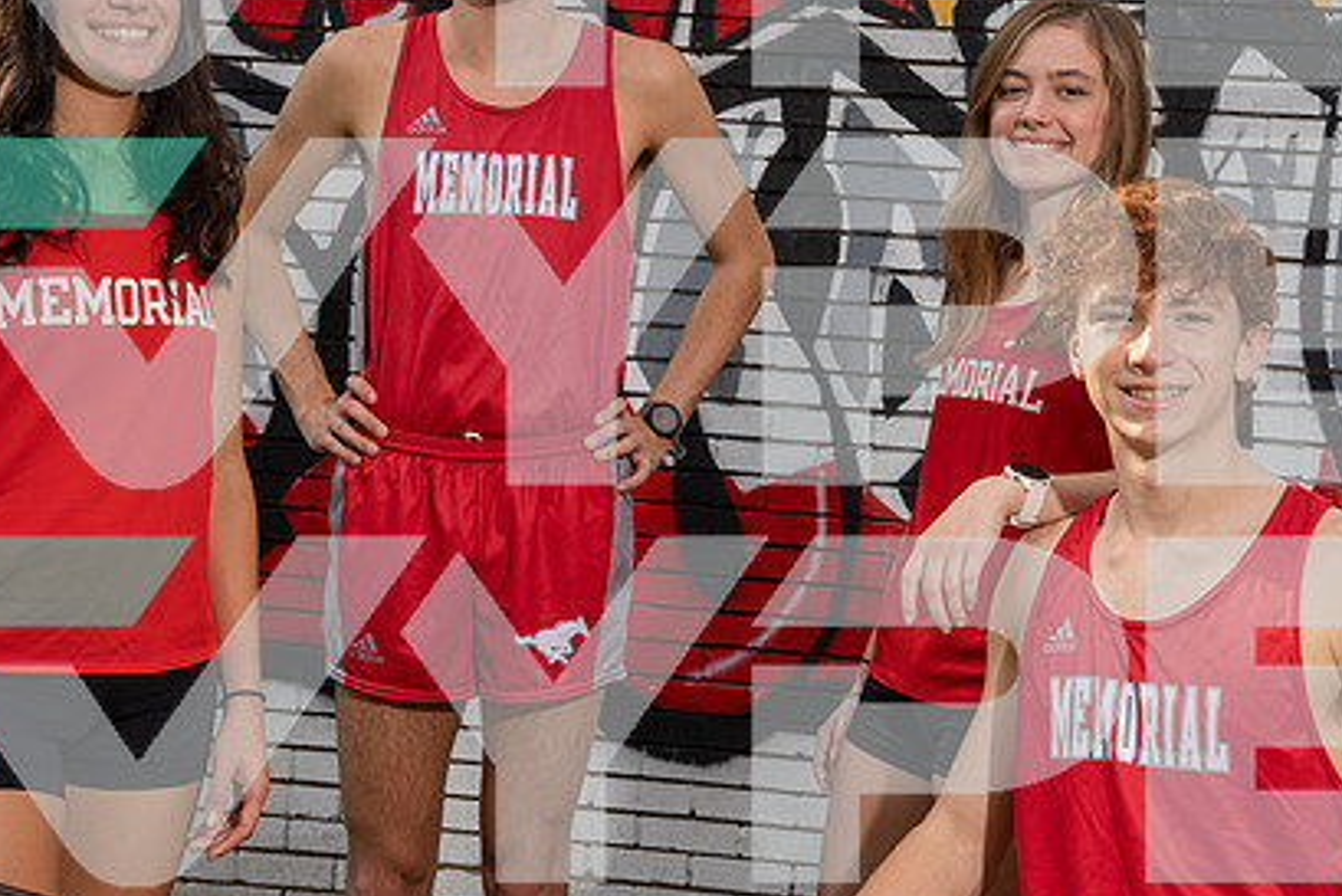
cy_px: 313
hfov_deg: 29.6
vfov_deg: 20.0
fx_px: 2536
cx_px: 699
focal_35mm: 68
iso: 200
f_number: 8
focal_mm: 48
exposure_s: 1/250
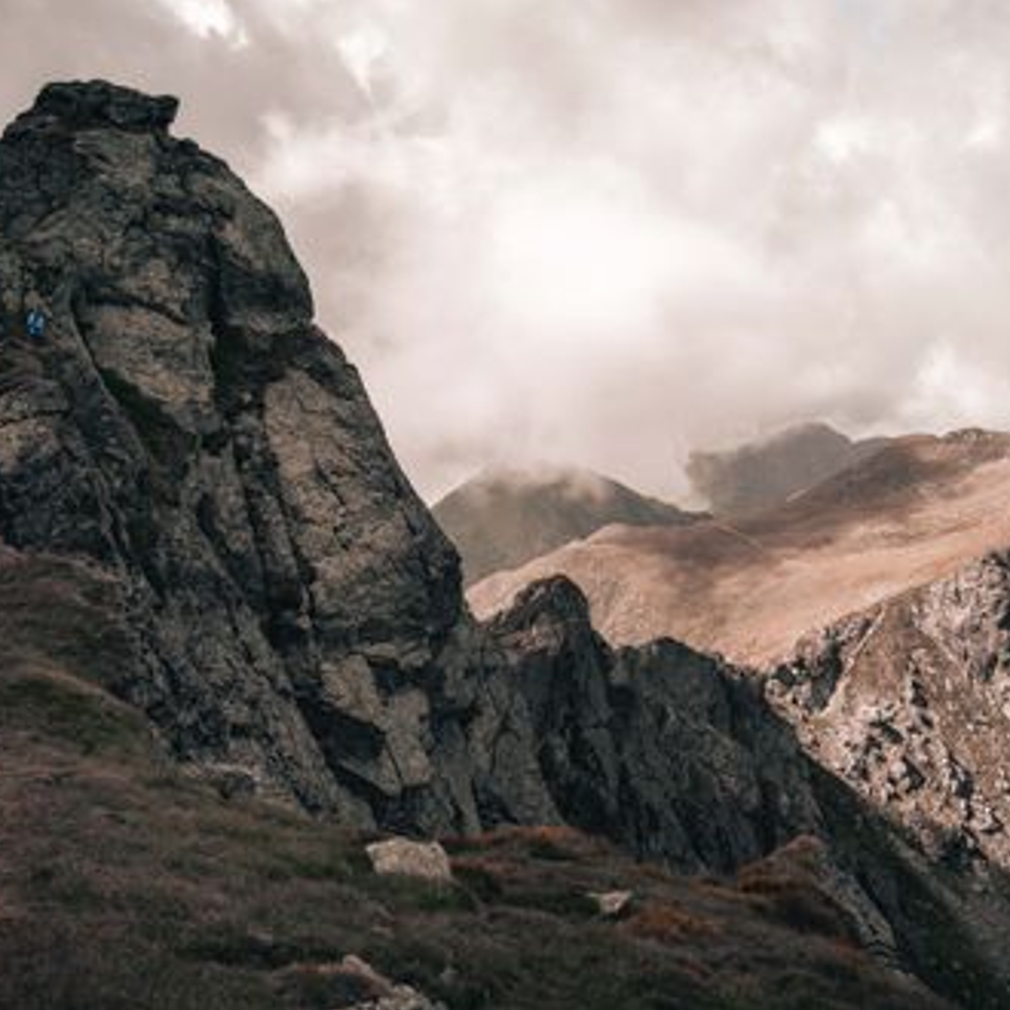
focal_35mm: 36
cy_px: 503
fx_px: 1188
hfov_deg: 45.9
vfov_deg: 46.0
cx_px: 572
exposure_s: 1/320
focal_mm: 28
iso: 320
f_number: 2.8
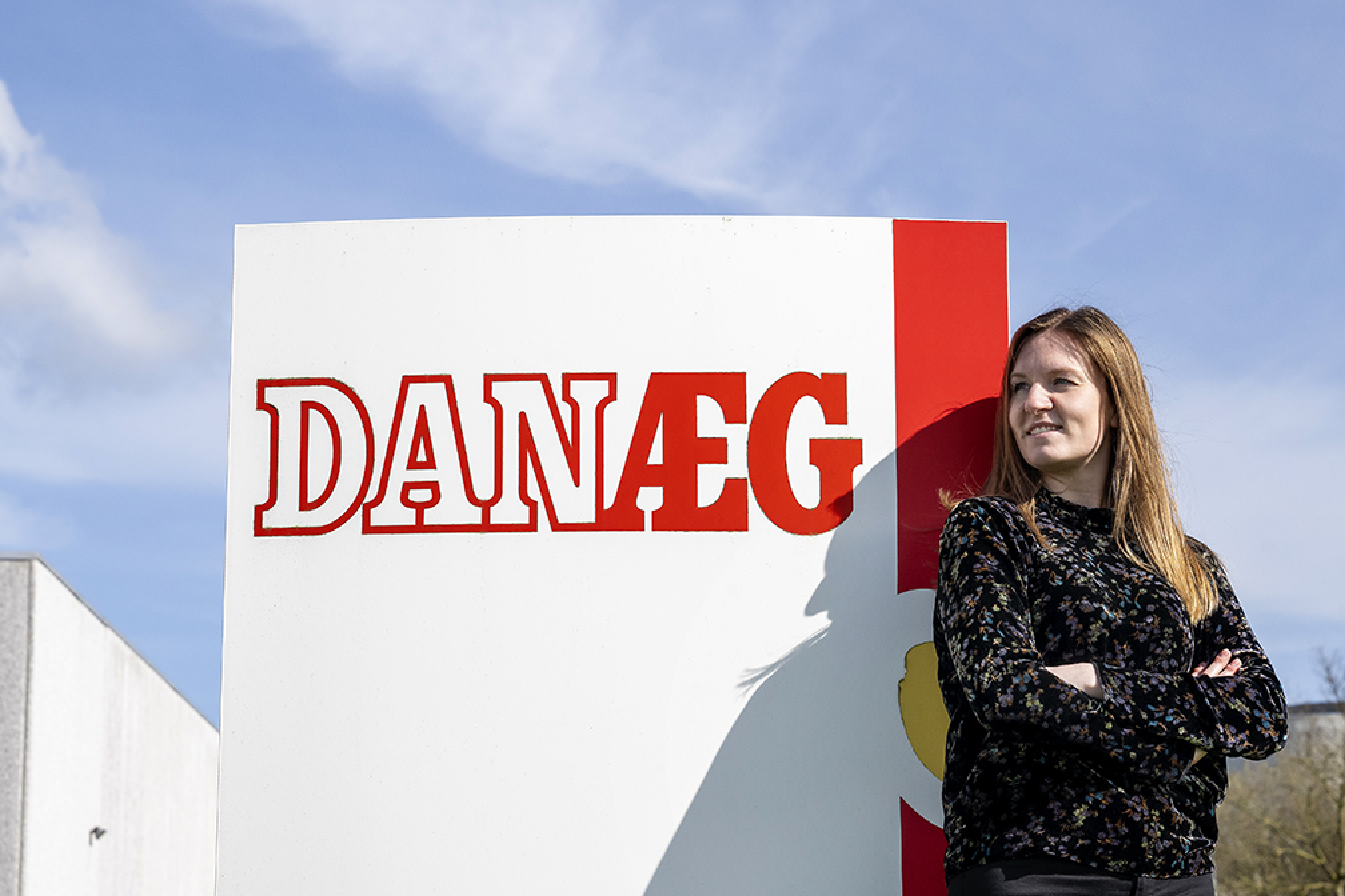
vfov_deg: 18.2
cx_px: 713
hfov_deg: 27.0
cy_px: 459
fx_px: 2802
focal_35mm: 75
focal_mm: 70
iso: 640
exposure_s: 1/1600
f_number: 8
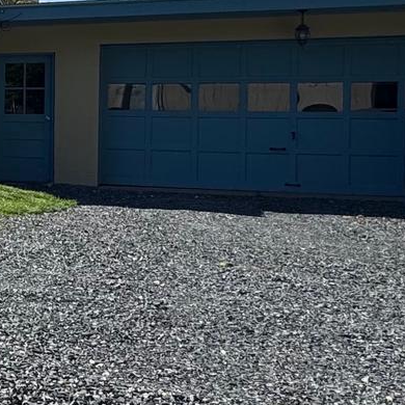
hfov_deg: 19.2
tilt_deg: -0.3
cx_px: -346
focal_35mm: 65
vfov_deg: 26.3
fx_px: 860
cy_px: 131
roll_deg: -0.9
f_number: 2.2
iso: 50
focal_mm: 2.22
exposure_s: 1/1277
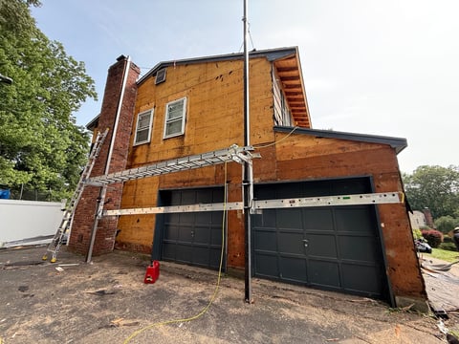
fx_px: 186
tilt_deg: +11.3
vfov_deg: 85.7
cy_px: 172
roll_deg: -1.1
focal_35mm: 14
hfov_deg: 102.1
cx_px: 230
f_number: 2.2
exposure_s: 1/273
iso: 50
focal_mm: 2.22
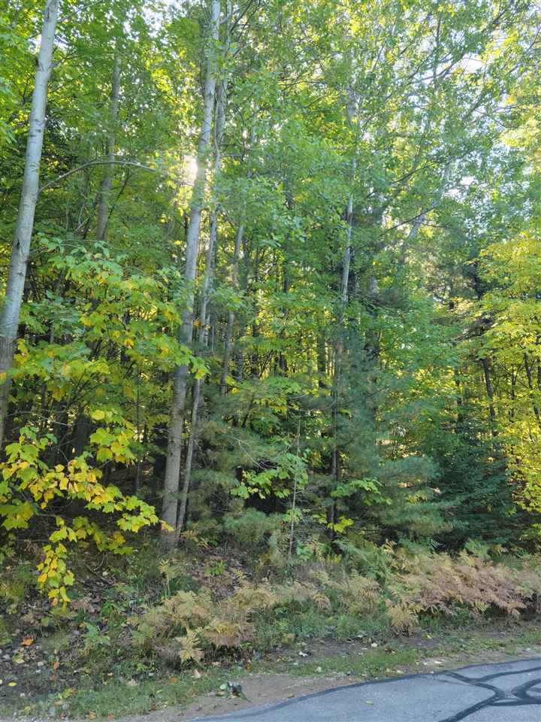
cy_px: 361
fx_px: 583
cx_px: 270
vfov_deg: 63.4
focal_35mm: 28
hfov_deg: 49.7
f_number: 2
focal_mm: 5.9
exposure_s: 1/60
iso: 50
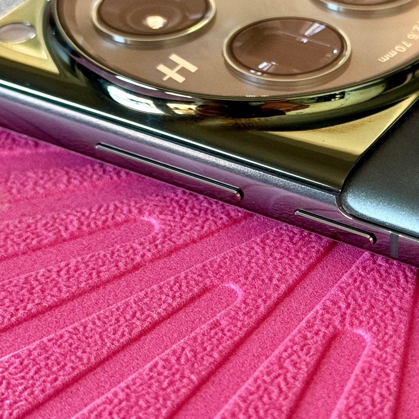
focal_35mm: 114
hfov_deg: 15.2
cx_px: 330
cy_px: 169
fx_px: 1561
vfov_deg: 15.3
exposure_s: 1/40
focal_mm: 6.86
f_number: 1.78
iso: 320
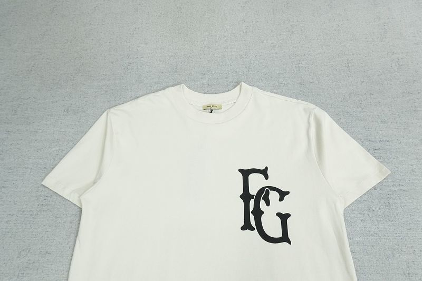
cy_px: 140
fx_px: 281
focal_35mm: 24
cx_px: 211
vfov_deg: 53.1
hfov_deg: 73.8
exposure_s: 1/160
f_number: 8
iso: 1000
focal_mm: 16
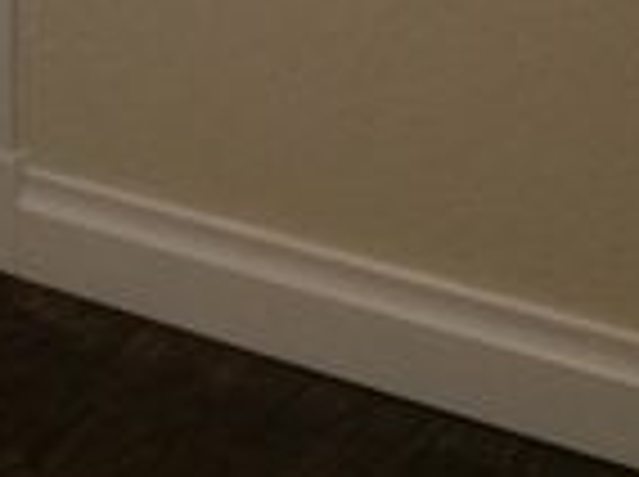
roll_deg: +0.6
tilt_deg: -7.4
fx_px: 2414
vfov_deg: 10.5
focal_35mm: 131
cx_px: -526
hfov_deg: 13.5
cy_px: -436
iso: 64
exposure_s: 1/30
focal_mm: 4.15
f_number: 2.2
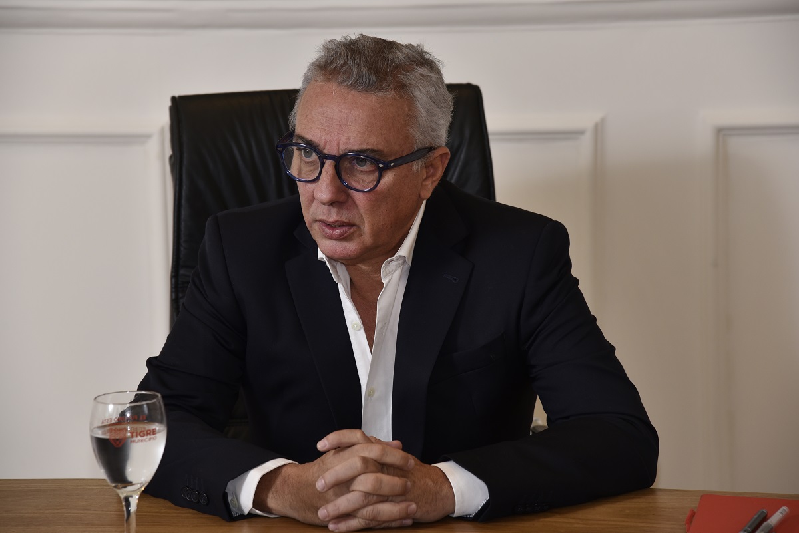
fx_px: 2442
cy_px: 266
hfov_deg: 18.6
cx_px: 400
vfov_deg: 12.5
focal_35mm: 110
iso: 500
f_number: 5.6
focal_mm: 110
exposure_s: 1/125
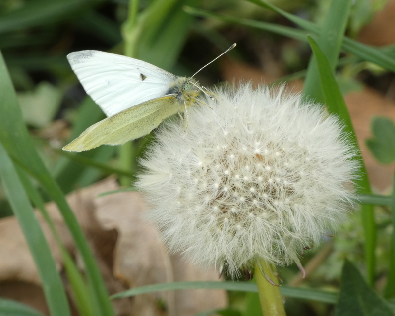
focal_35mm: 490
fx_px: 5730
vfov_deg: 3.2
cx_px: 210
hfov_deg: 3.9
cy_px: 158
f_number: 5.6
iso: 160
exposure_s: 1/100
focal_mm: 84
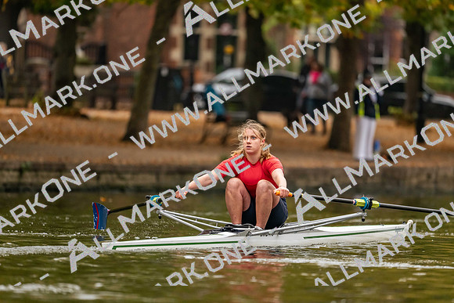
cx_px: 227
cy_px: 152
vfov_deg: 3.4
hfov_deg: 5.2
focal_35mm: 400
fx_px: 5045
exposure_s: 1/2500
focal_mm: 400
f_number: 4.5
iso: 2500
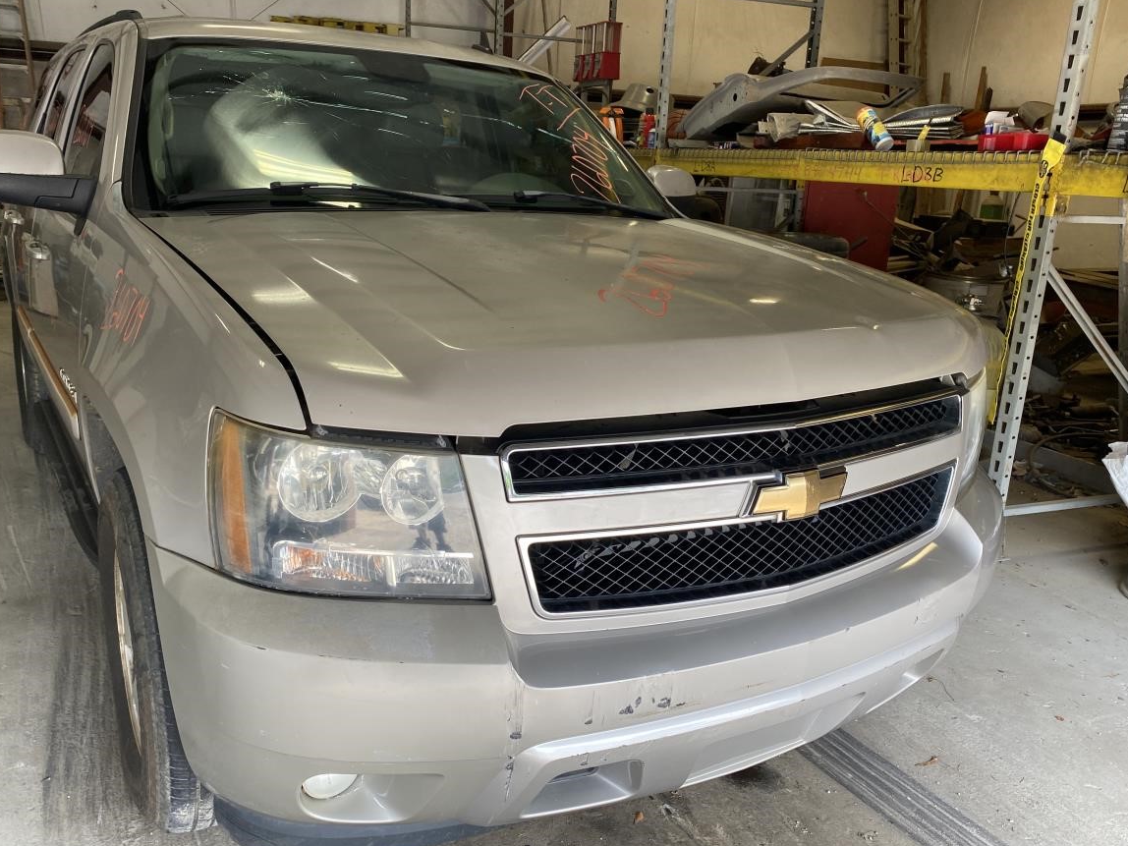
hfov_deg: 61.6
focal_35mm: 29
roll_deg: -1.1
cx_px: 537
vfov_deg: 48.2
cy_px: 447
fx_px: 945
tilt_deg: -10.5
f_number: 1.8
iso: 50
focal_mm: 4.25
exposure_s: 1/122
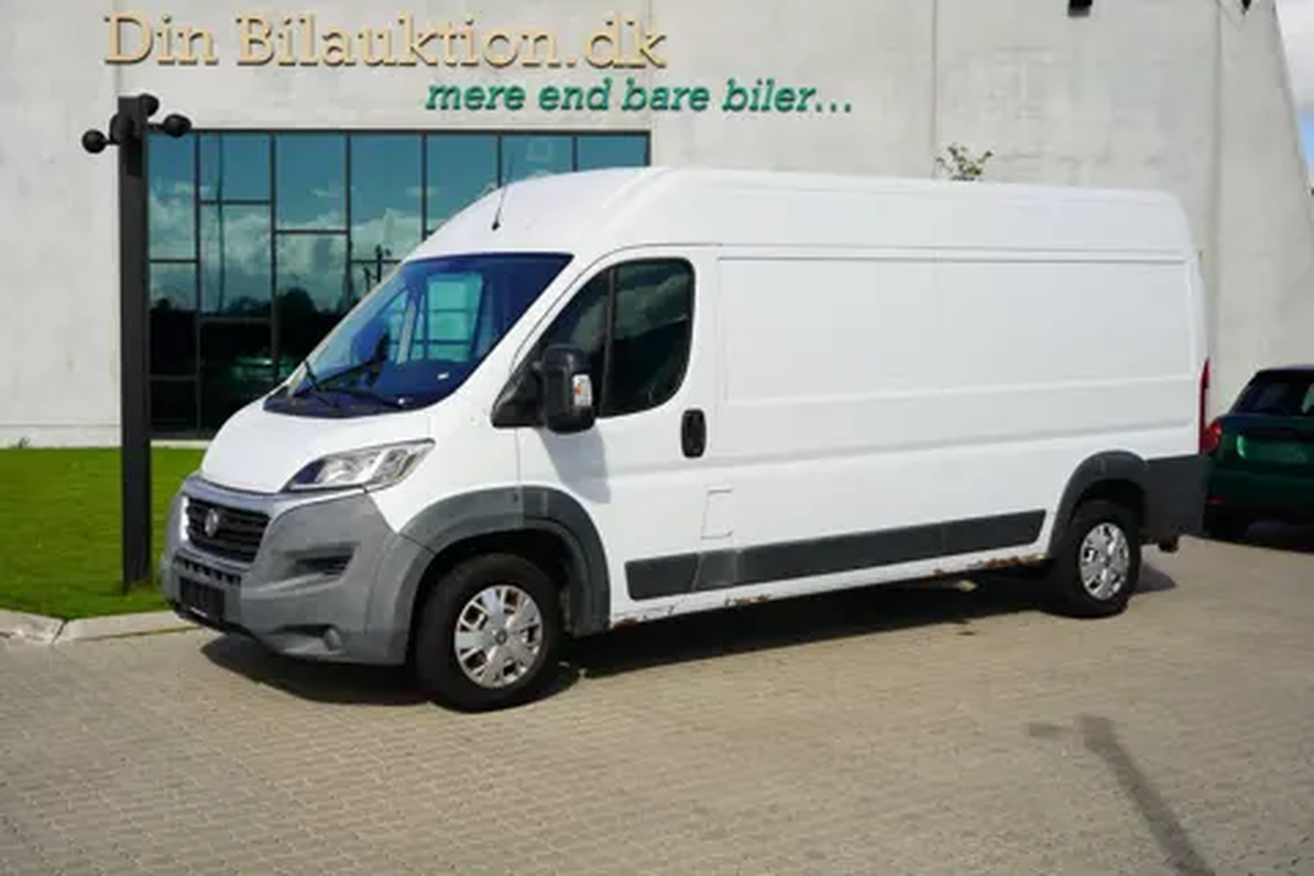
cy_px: 438
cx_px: 657
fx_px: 1533
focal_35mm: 42
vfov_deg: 31.9
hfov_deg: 46.4
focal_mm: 42
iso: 100
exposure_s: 1/160
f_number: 11
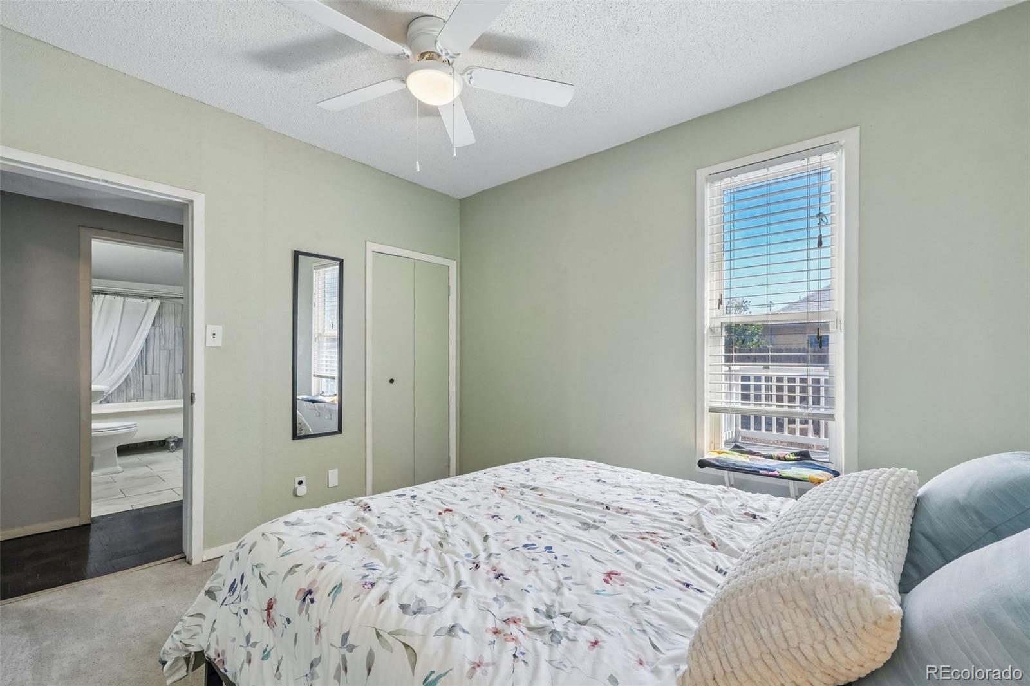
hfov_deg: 100.4
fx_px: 429
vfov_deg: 77.3
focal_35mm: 15
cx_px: 515
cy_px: 343
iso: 800
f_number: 8
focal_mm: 10
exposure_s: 1/30
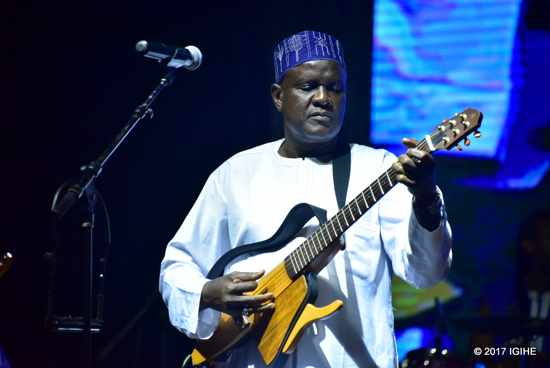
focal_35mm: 300
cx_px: 275
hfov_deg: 6.9
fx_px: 4586
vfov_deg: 4.6
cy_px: 184
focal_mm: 300
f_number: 5.6
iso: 3200
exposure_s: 1/400
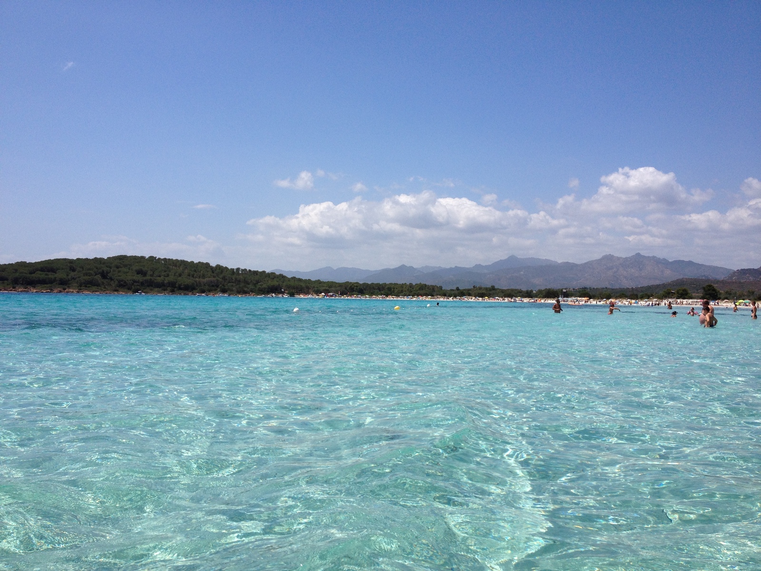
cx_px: 380
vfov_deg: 40.7
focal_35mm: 35
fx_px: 769
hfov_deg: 52.6
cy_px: 286
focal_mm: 4.28
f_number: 2.4
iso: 50
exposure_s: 1/3067
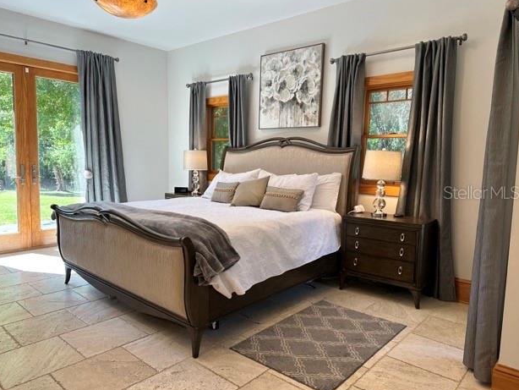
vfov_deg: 54.9
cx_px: 253
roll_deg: -0.8
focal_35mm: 25
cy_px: 192
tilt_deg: -5.7
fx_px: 375
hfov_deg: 69.4
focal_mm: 6.86
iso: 80
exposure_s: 1/120
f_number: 1.78
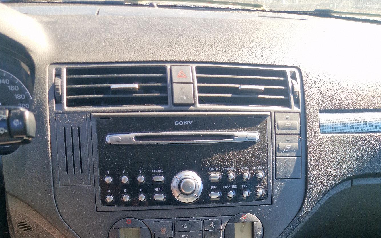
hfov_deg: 58.1
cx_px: 188
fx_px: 343
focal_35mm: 33
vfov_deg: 34.7
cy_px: 240
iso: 50
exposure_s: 1/125
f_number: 1.8
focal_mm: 5.4
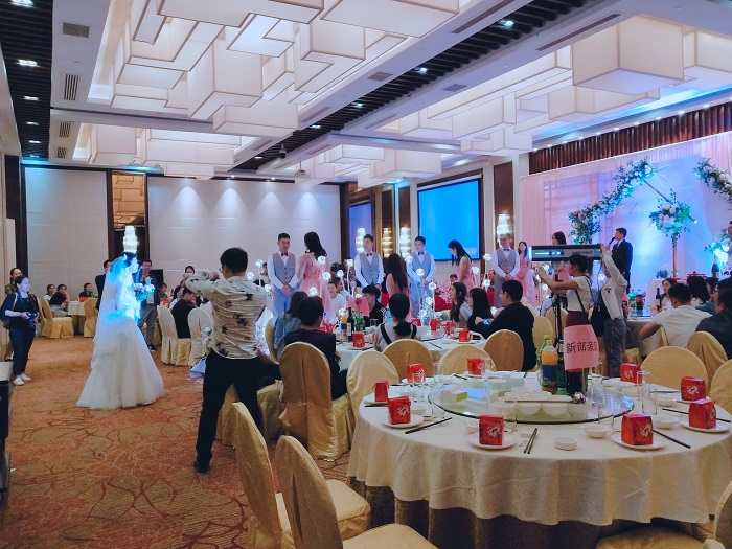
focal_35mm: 30
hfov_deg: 60.0
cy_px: 274
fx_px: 634
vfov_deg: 46.8
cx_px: 366
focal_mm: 3.95
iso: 187
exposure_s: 1/50
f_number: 1.8
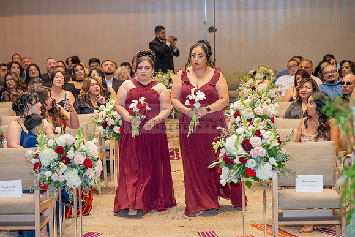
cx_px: 178
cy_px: 118
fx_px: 1026
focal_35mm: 104
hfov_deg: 19.6
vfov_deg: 13.2
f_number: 3.2
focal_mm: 104
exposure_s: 1/160
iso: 1250
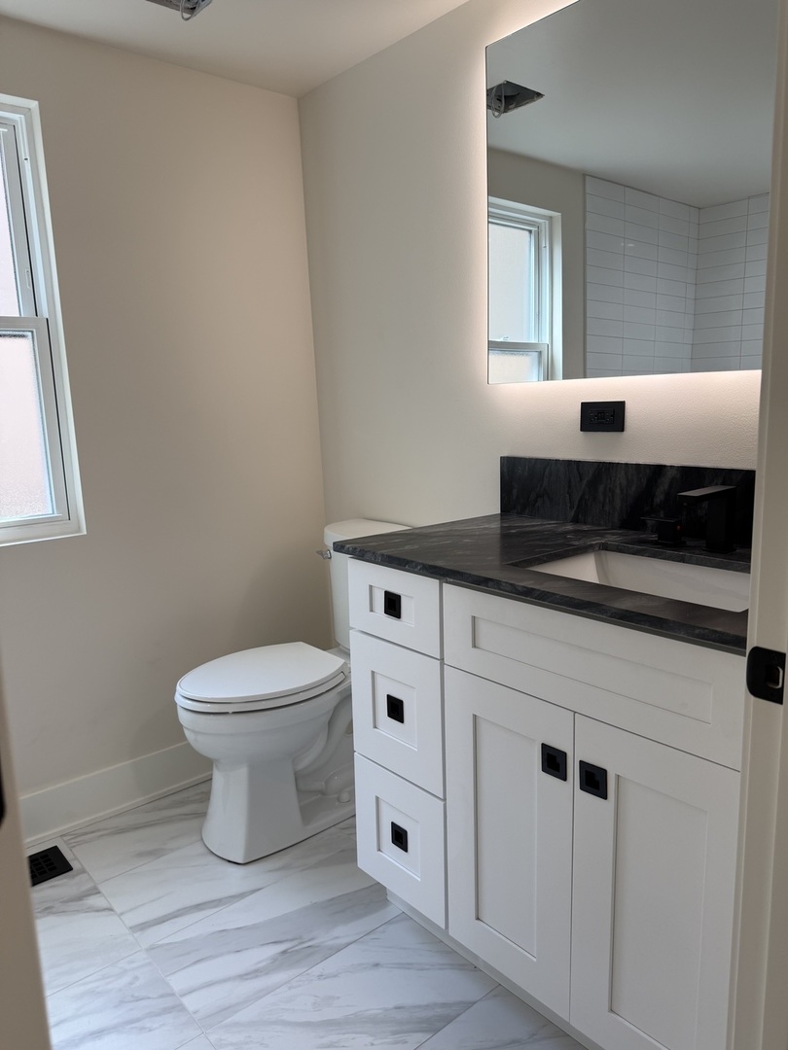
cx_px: 394
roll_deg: +2.0
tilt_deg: -11.3
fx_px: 728
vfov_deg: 71.6
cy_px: 525
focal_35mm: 24
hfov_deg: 56.8
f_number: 1.78
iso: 80
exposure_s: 1/120
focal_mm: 6.76
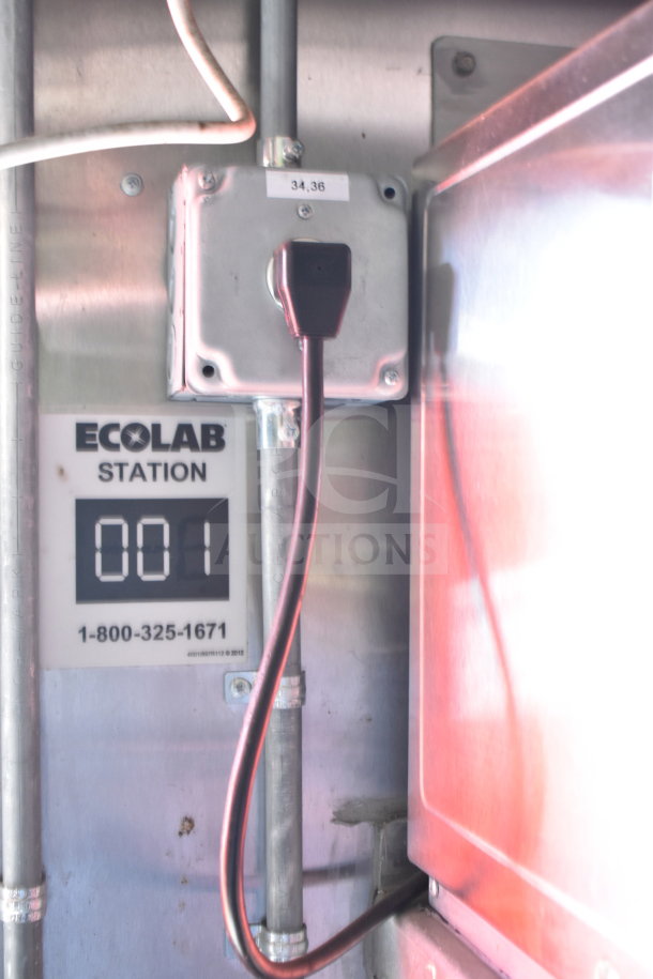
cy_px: 490
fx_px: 1388
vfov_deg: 38.9
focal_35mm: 51
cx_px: 326
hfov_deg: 26.5
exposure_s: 1/50
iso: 1400
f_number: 4.5
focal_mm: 34
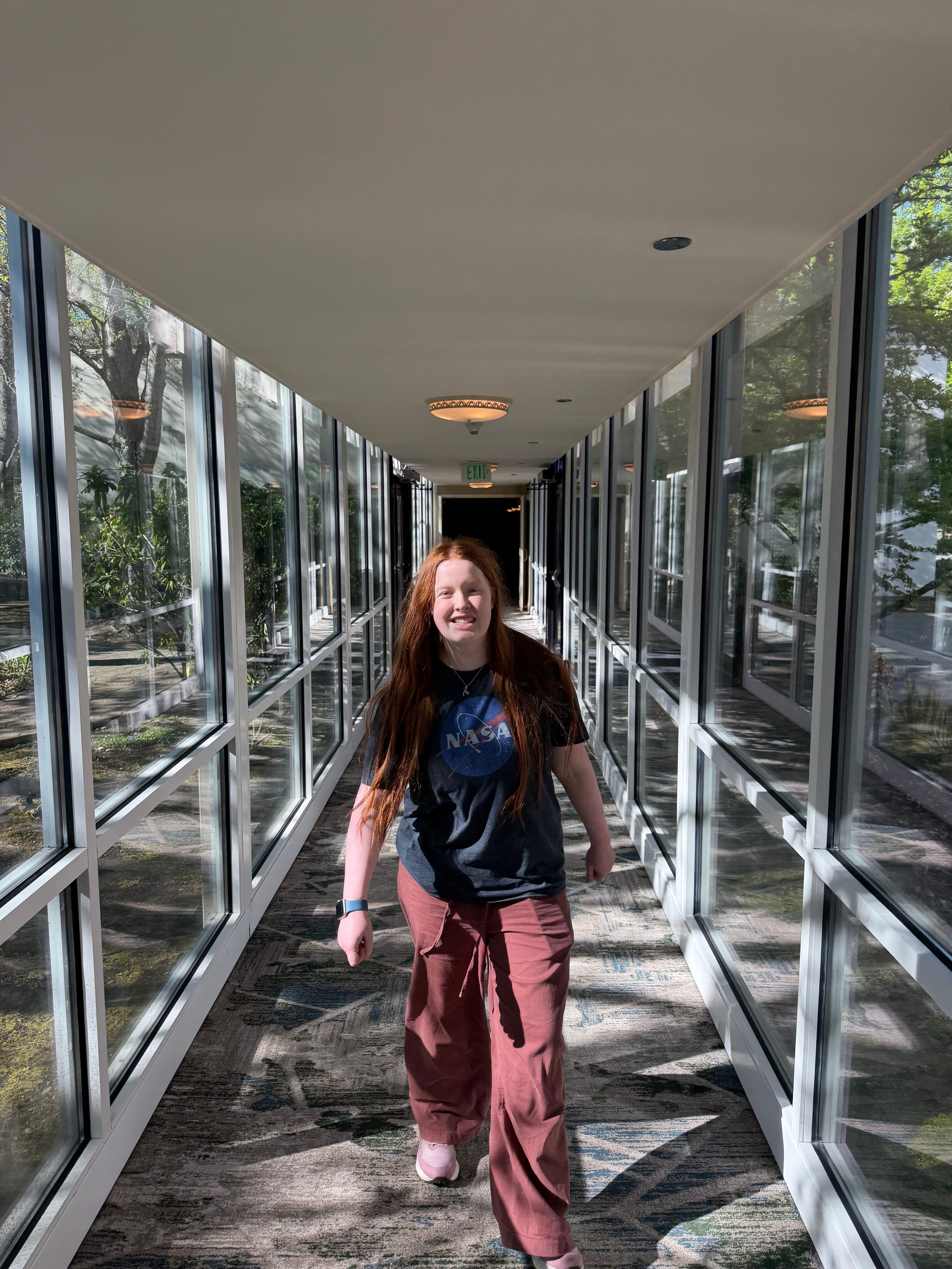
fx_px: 880
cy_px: 634
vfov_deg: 71.6
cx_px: 476
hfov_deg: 56.8
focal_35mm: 24
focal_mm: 6.76
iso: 100
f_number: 1.78
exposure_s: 1/757
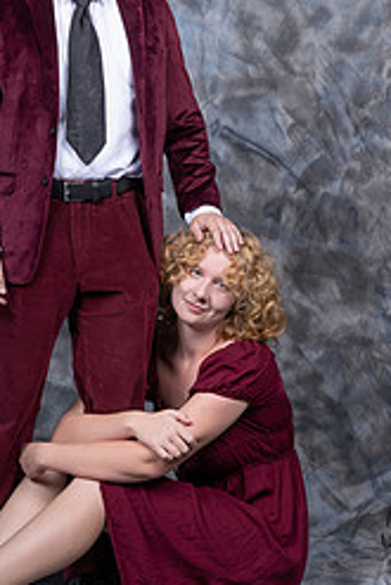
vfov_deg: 22.2
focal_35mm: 91
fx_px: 1480
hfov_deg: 15.0
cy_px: 161
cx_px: 100
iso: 100
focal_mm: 50
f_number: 8
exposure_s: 1/250
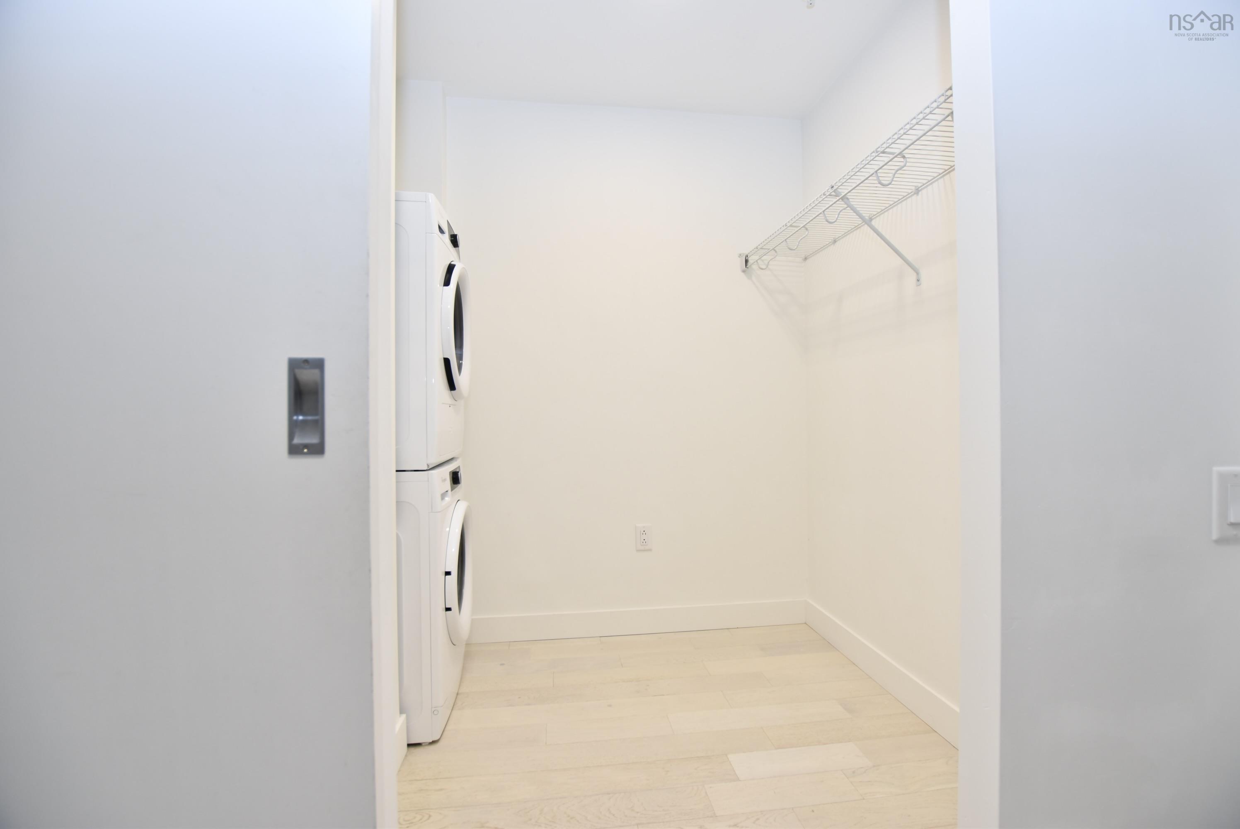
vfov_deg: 77.4
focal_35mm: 15
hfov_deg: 100.3
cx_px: 620
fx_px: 517
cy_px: 414
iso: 200
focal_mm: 10
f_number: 3.5
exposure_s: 1/30
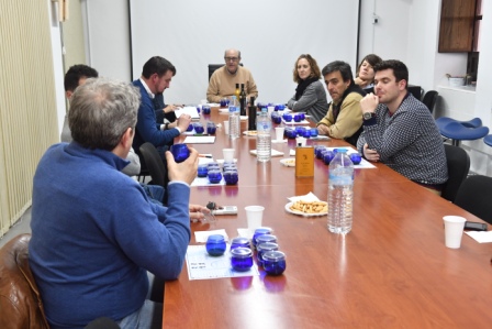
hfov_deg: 43.6
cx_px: 246
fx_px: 615
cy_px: 164
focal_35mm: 45
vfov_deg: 29.9
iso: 1000
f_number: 4.5
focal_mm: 30
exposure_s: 1/50
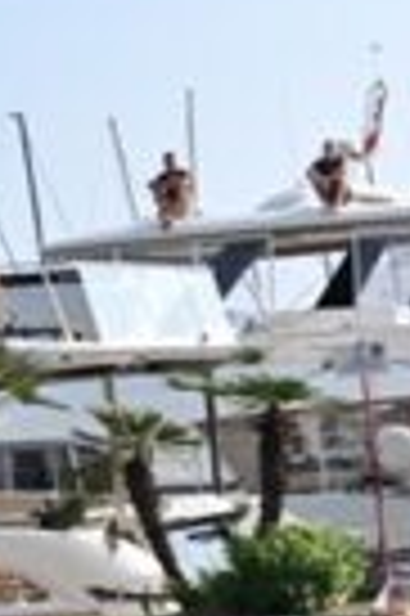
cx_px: 980
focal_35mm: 181
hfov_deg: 7.1
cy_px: 742
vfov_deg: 11.2
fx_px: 3100
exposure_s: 1/1000
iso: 320
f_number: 7.1
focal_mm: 46
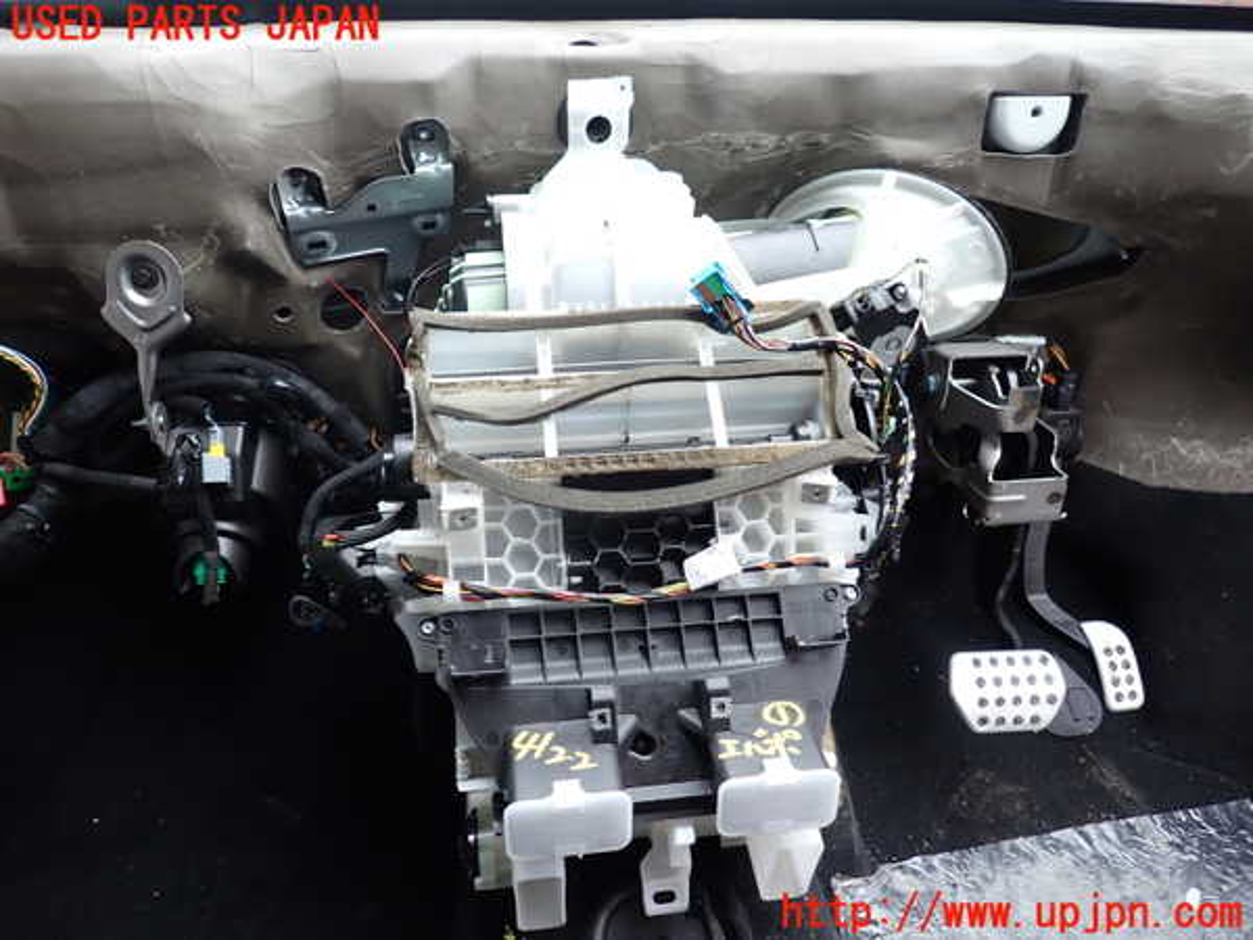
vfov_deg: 54.9
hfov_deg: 69.4
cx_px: 626
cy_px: 470
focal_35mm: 25
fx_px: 905
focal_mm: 4.5
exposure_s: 1/125
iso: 160
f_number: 2
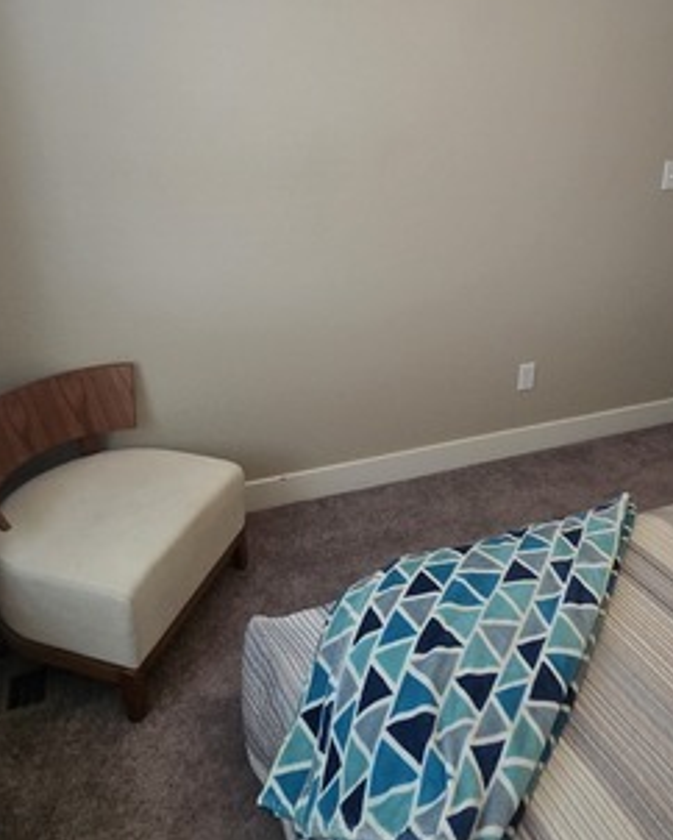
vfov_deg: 60.7
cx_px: 384
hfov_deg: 51.4
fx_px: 696
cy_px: 282
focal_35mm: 28
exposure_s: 1/60
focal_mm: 1.7
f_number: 2.2
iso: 160
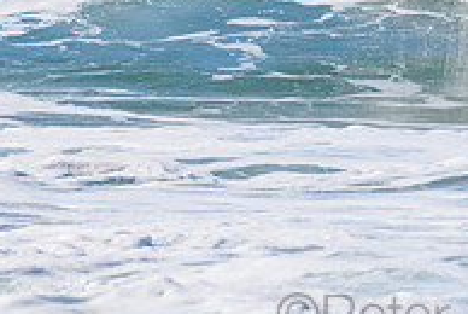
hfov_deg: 0.9
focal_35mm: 2239
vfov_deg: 0.6
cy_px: -86
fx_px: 29151
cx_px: 463
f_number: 5.6
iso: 280
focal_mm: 500
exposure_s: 1/2000
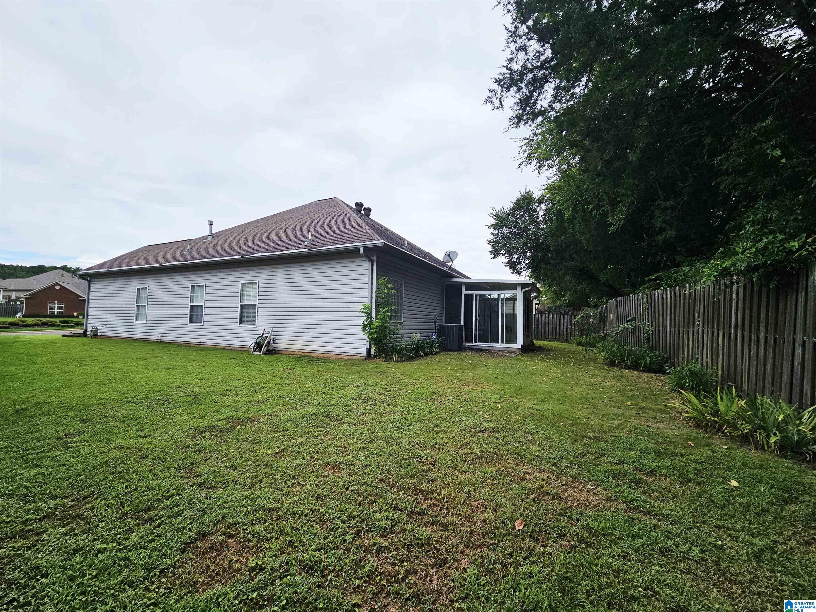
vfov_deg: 89.9
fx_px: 306
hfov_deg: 106.2
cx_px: 408
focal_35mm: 13
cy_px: 306
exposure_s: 1/1667
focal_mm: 2.2
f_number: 2.2
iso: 50
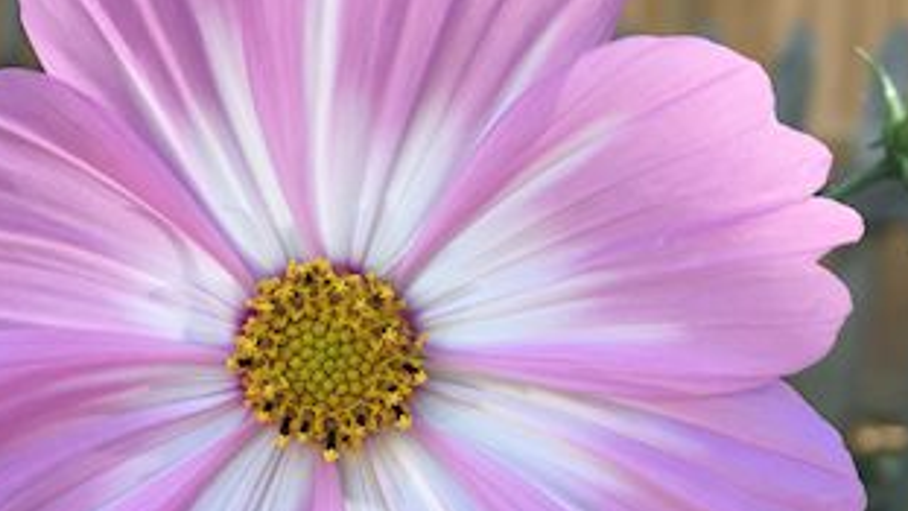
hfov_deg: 30.7
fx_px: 1637
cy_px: 434
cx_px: 274
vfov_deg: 17.5
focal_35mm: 68
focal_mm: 4.15
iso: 32
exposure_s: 1/120
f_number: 2.2
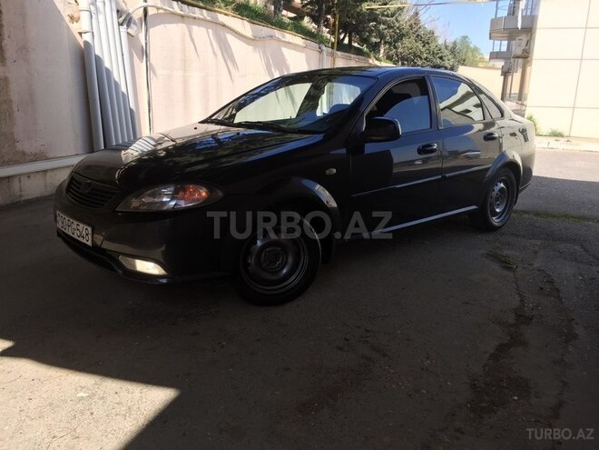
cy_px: 225
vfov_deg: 48.2
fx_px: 502
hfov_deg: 61.7
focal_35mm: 29
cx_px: 300
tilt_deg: -13.3
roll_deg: -1.1
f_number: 2.2
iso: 32
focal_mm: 4.15
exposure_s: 1/920
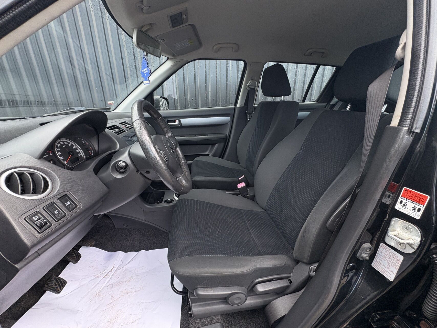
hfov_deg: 102.1
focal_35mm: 14
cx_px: 218
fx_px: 177
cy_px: 164
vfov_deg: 85.7
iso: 100
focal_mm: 2.22
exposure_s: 1/127
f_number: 2.2
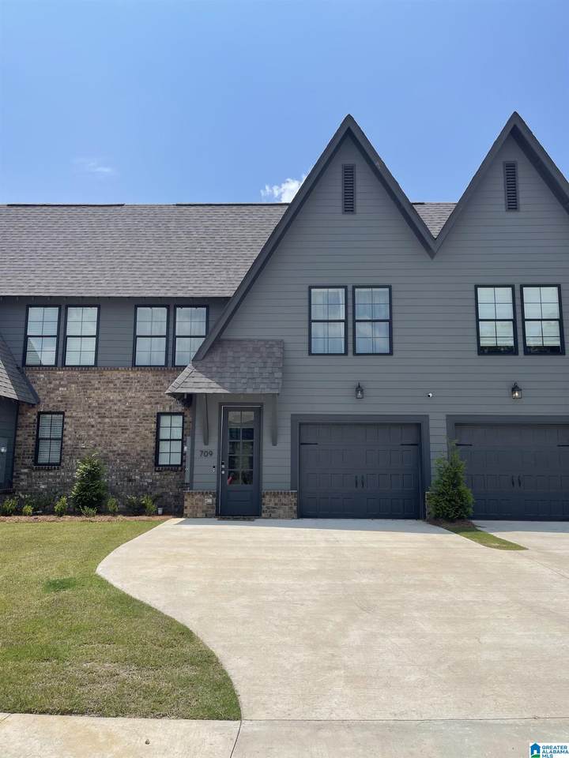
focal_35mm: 26
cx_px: 284
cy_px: 379
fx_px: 570
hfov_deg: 53.1
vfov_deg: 67.3
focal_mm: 5.1
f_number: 1.6
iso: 32
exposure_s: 1/5128
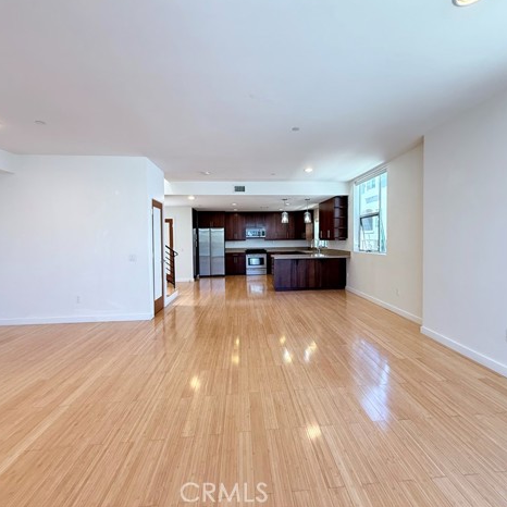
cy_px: 247
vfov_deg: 84.0
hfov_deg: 83.9
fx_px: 282
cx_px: 269
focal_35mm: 17
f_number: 2.2
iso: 400
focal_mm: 2.22
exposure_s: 1/120
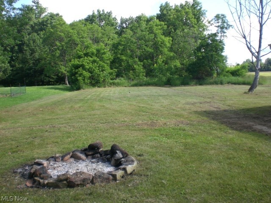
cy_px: 102
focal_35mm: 38
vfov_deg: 37.7
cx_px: 136
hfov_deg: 49.0
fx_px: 297
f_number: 3.1
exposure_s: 1/320
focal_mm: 6.3
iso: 50
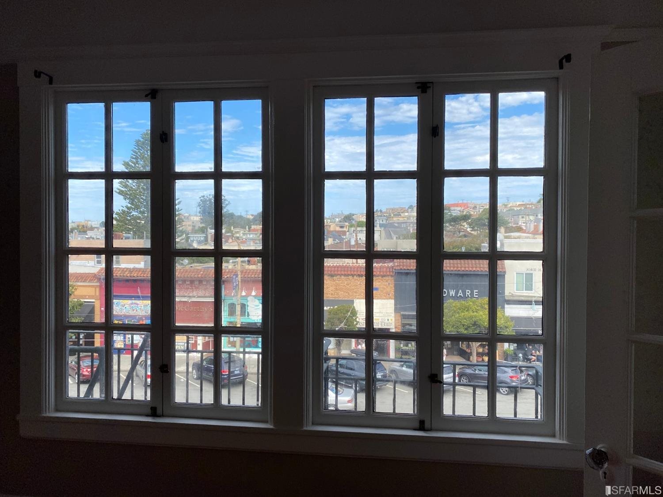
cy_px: 248
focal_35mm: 26
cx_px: 332
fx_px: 498
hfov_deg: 67.3
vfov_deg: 53.0
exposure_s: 1/1114
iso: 32
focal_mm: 4.25
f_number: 1.8
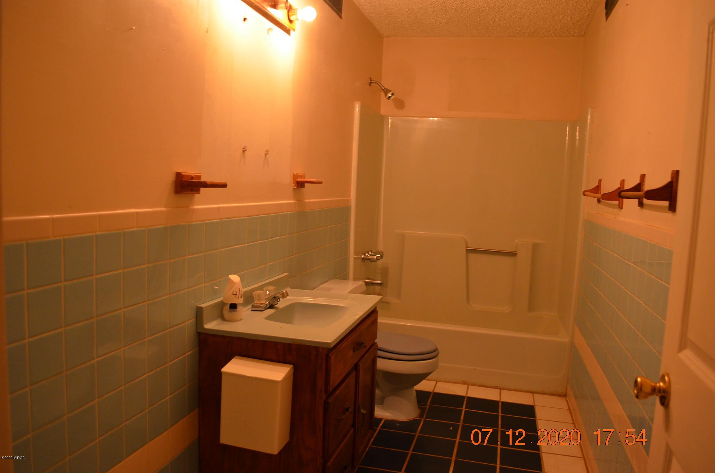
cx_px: 358
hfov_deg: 67.5
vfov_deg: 47.7
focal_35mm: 27
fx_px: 535
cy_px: 236
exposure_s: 1/40
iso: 800
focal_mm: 18
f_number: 3.5
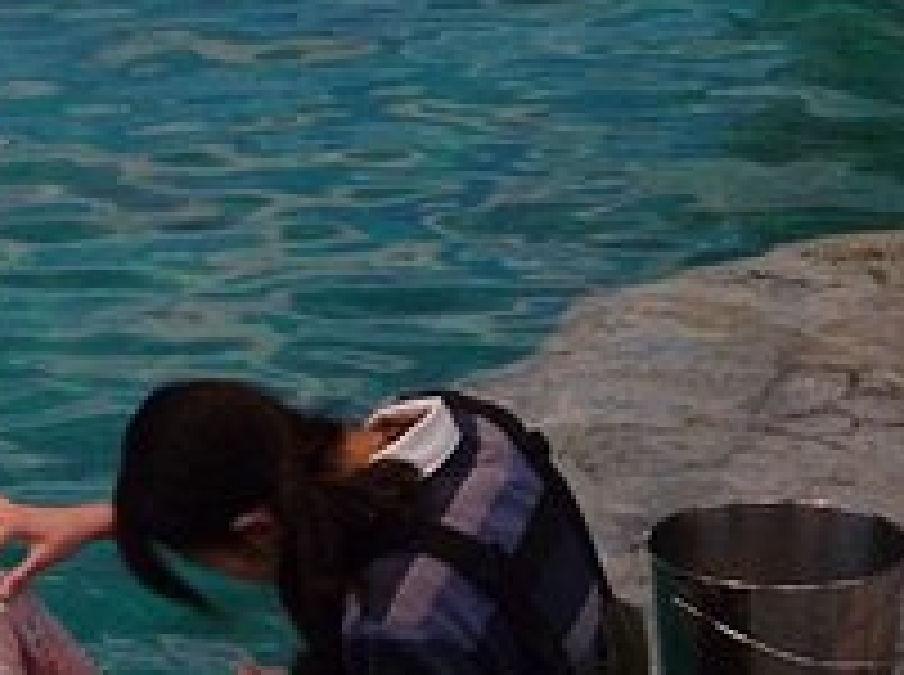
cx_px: 153
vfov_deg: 10.3
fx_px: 3728
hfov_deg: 13.7
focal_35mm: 143
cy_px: 630
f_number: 4.5
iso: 400
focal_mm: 9.9
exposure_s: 1/30
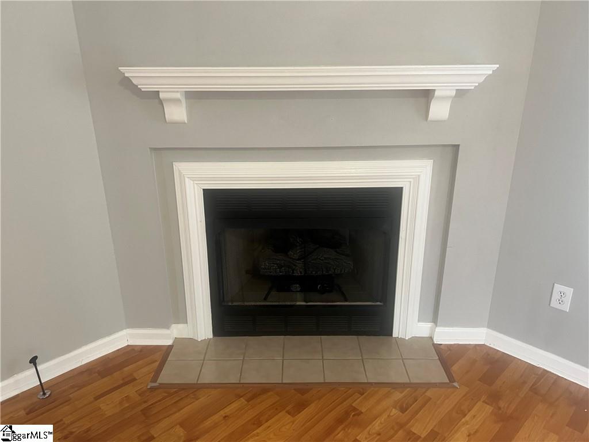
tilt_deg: -20.4
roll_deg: +0.8
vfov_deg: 53.1
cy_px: 221
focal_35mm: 26
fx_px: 442
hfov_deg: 67.3
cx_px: 294
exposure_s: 1/60
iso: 320
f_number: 1.5
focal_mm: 5.7
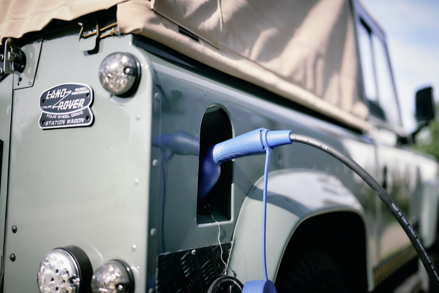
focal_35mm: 35
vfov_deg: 37.9
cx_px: 220
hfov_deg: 54.4
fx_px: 427
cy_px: 146
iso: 1600
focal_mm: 35
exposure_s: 1/16000
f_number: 1.2
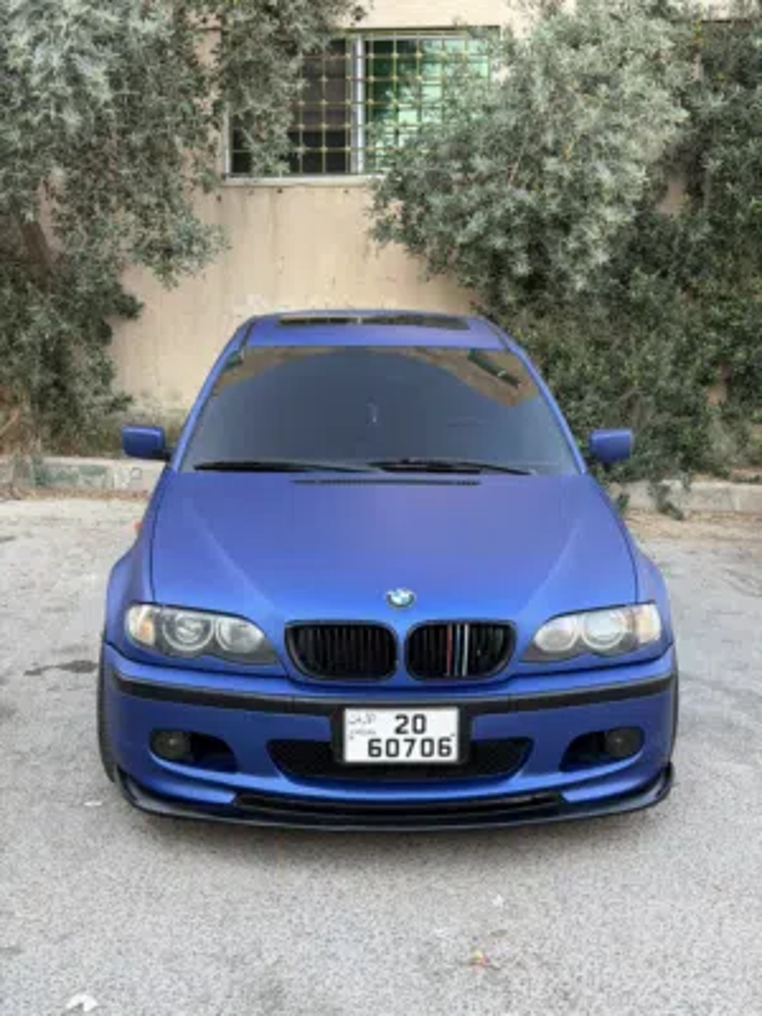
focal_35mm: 48
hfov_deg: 30.3
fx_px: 1409
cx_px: 381
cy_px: 508
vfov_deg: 39.7
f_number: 1.78
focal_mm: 6.76
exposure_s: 1/76
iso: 100
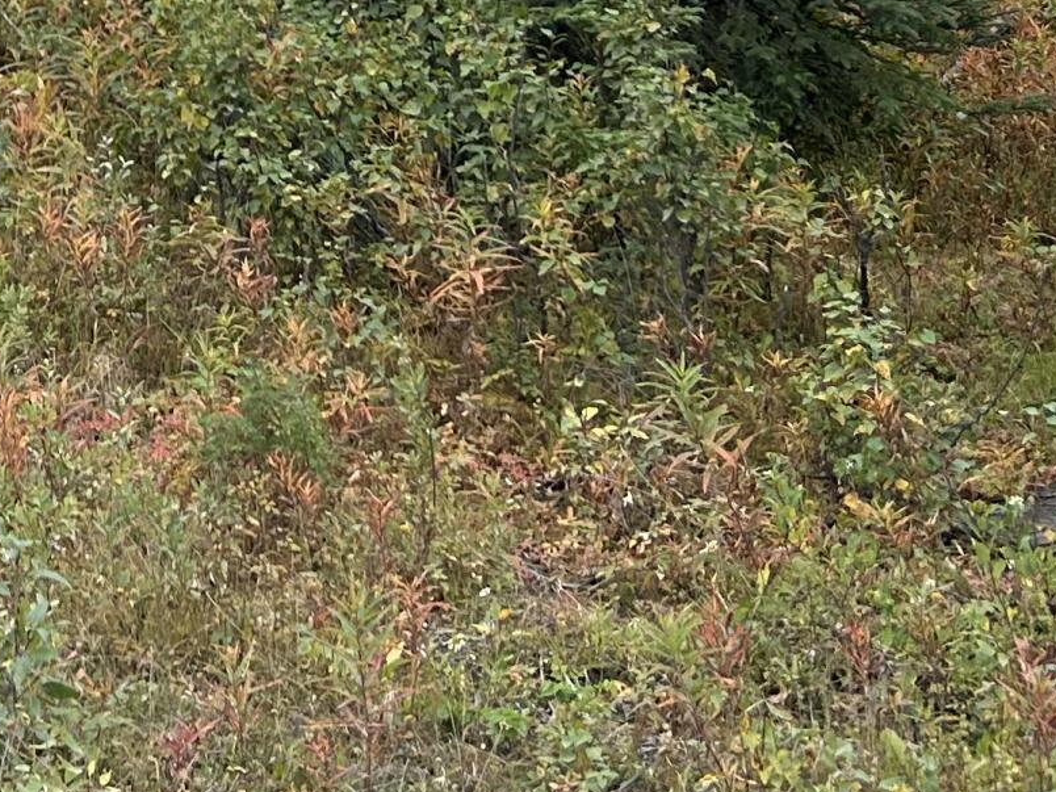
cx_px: -151
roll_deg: -2.5
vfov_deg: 14.1
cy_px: -477
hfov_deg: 19.3
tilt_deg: +4.3
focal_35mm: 97
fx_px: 2959
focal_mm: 5.7
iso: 50
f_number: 1.5
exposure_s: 1/2252
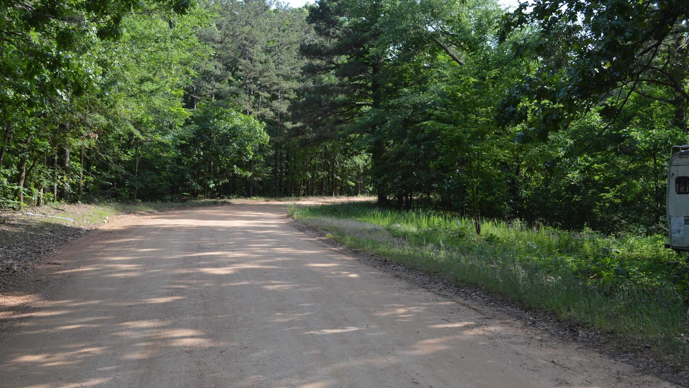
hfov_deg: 52.8
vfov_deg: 31.2
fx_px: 694
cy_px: 210
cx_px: 344
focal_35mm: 38
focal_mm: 24
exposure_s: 1/125
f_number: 5.6
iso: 110
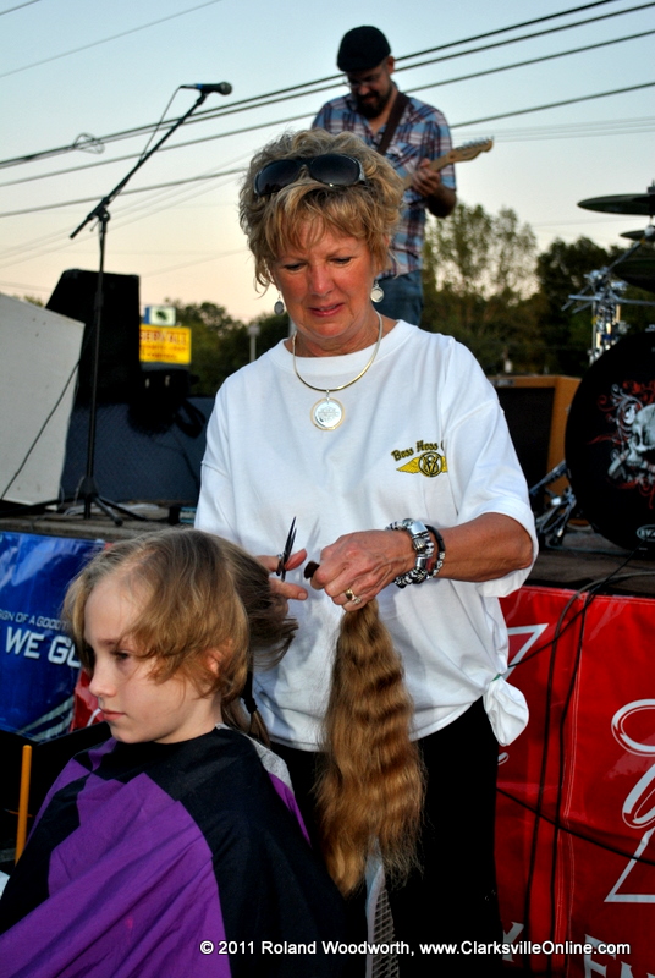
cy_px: 489
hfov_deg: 25.8
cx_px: 328
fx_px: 1428
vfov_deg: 37.8
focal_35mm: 52
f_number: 5
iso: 200
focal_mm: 35
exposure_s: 1/100
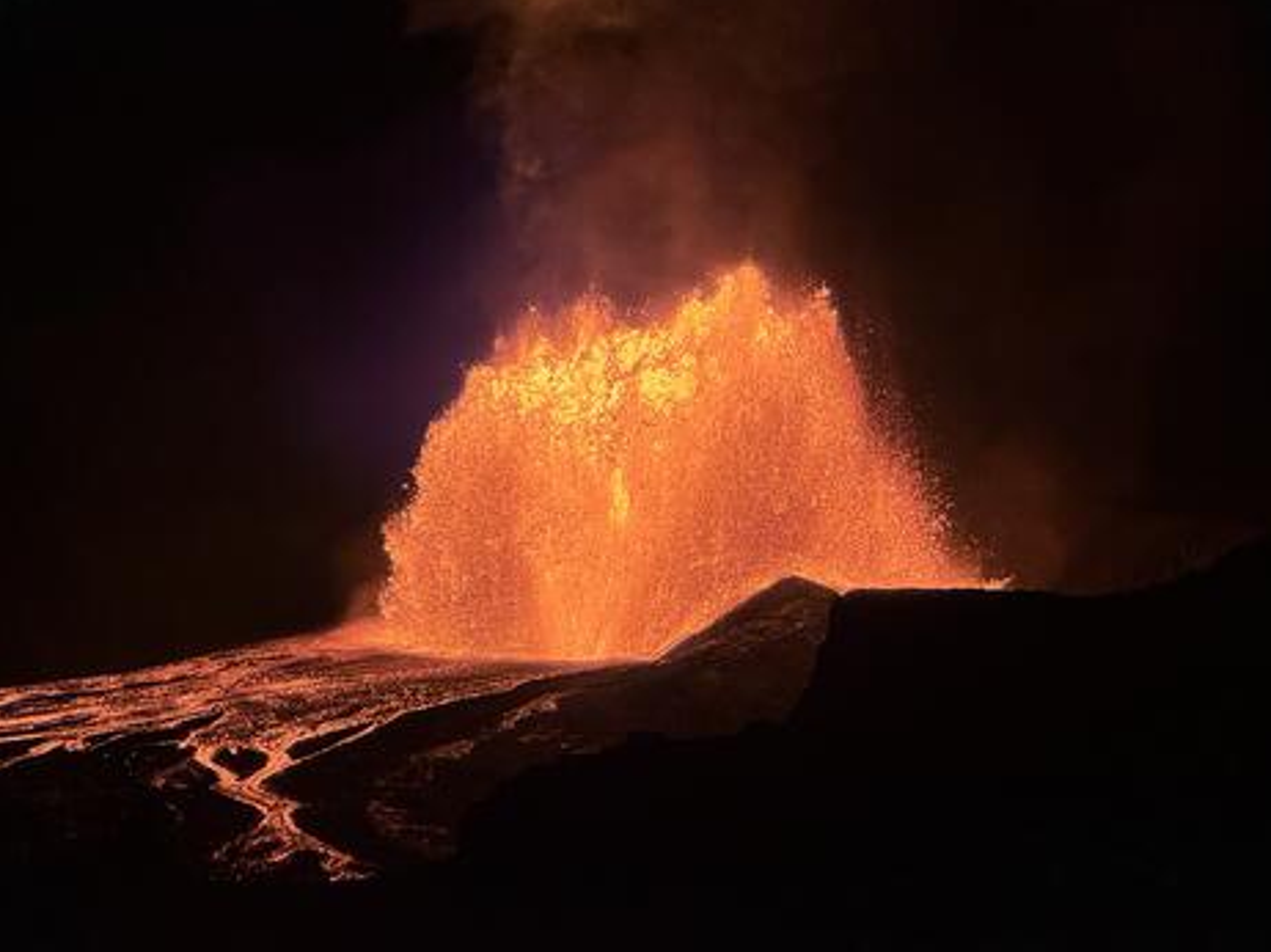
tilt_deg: -1.4
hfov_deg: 12.7
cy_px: 382
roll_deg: -1.9
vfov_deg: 9.5
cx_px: 594
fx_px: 5725
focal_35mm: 156
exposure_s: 1/99
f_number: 2.8
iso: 125
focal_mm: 15.66
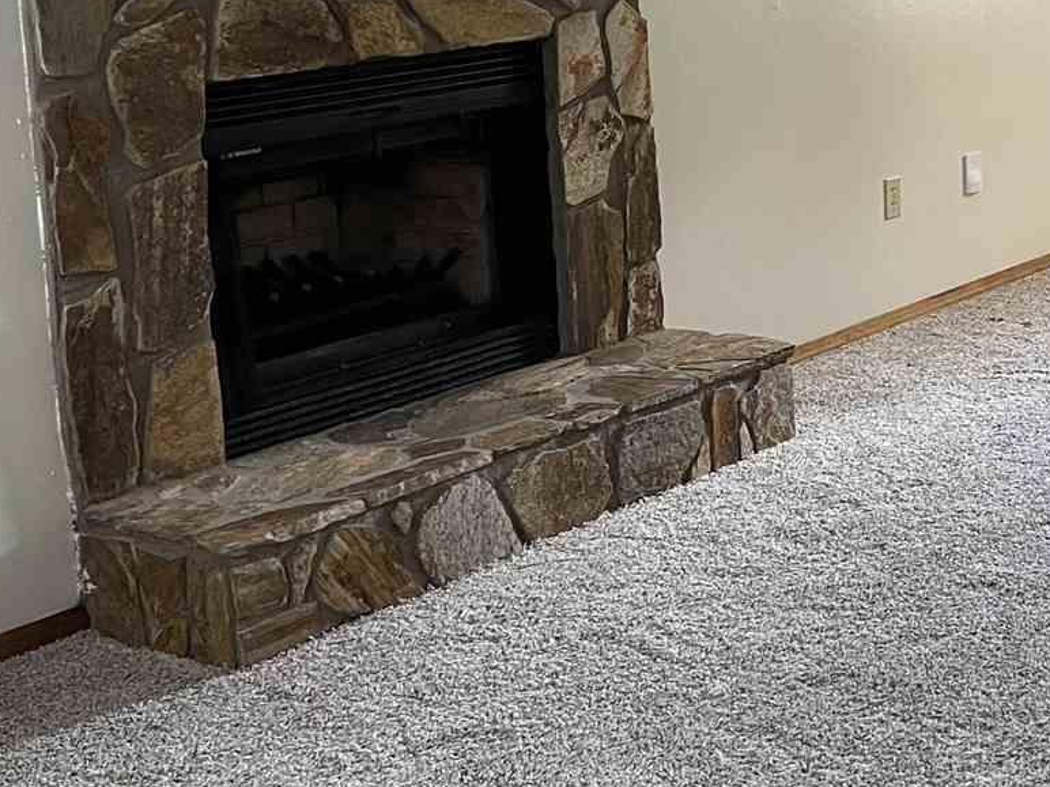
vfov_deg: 21.0
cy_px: 118
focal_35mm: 69
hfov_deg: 26.7
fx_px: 2093
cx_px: 1046
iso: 160
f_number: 1.6
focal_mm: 5.1
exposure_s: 1/60
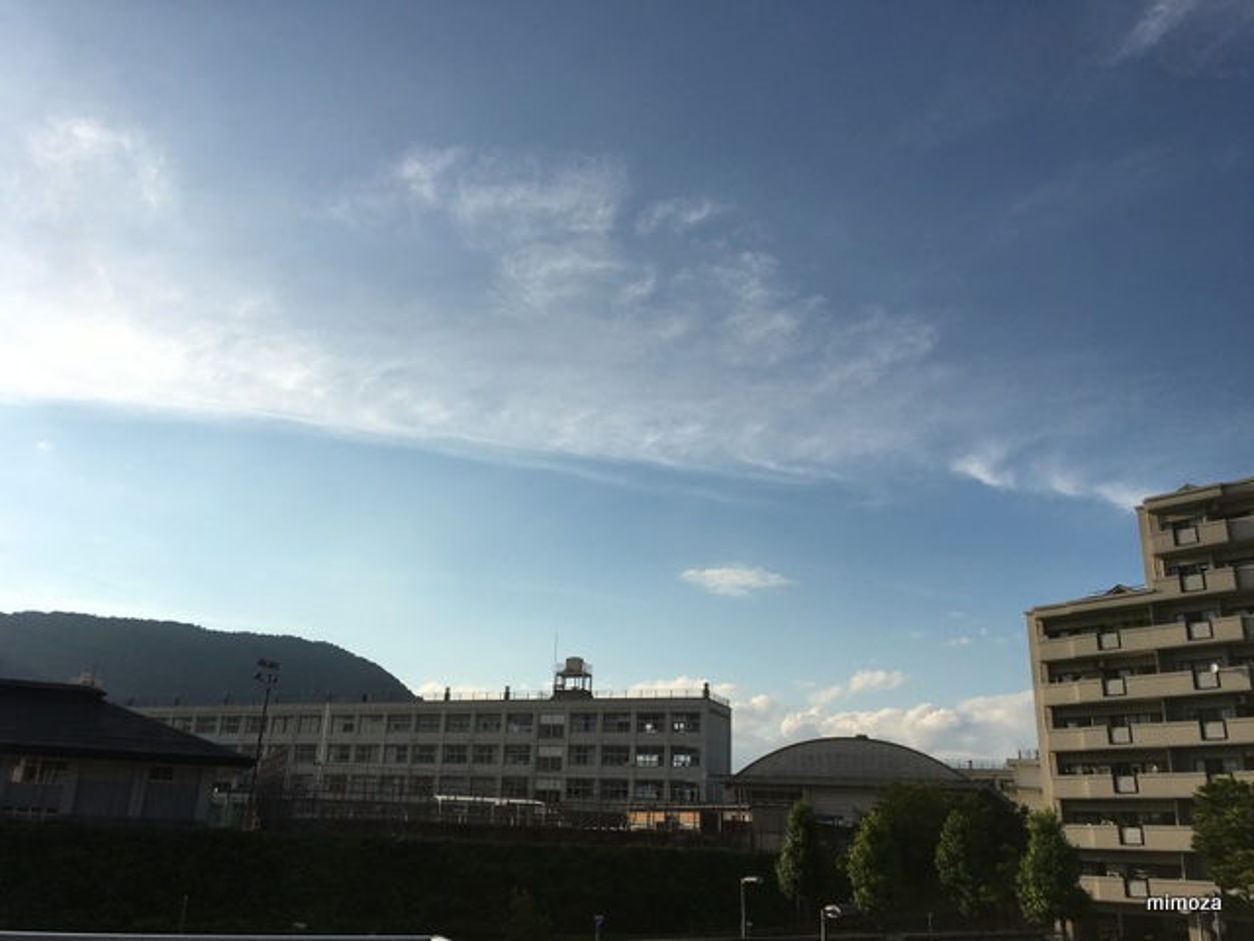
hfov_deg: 61.7
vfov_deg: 48.2
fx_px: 1051
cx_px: 627
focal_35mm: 29
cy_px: 470
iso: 25
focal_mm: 4.15
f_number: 2.2
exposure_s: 1/2959
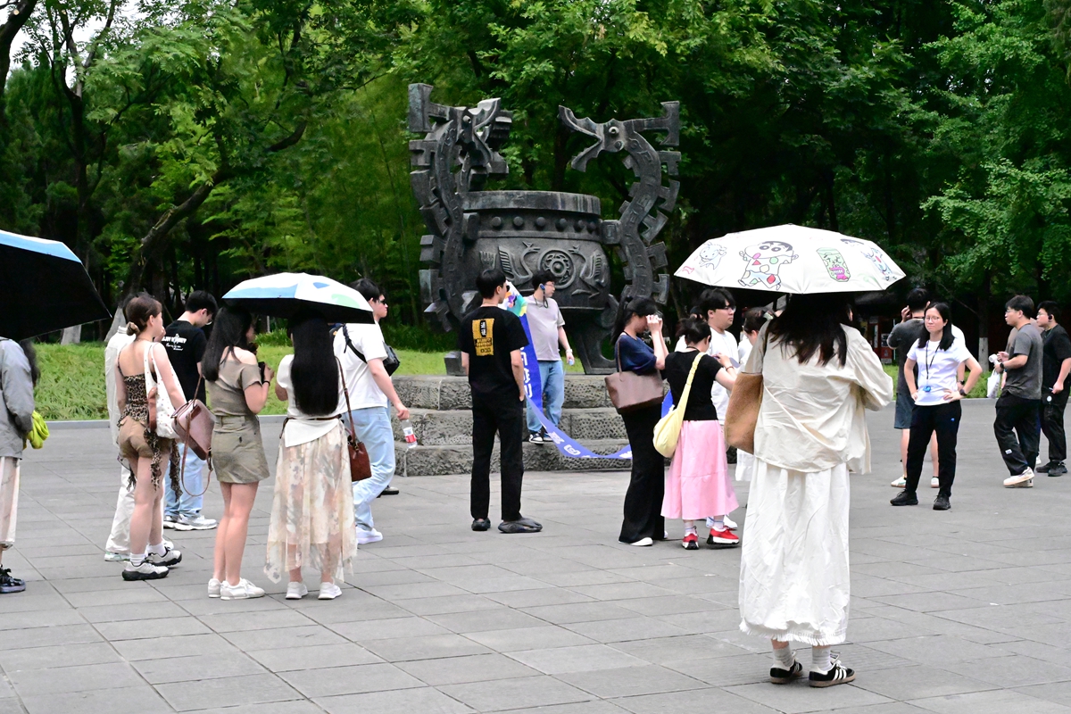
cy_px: 357
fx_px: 1487
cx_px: 536
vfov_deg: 27.0
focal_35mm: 50
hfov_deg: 39.6
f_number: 20
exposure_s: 1/8000
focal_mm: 50
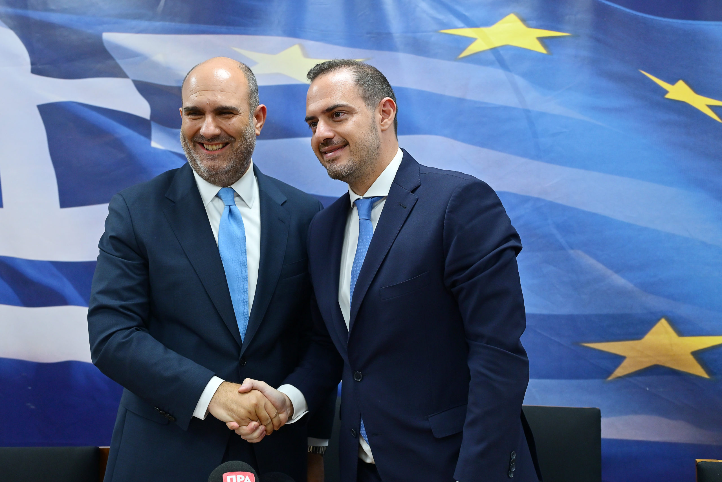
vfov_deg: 31.9
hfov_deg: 46.4
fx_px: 842
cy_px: 241
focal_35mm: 42
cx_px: 361
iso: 1800
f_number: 4.5
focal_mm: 42
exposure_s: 1/250
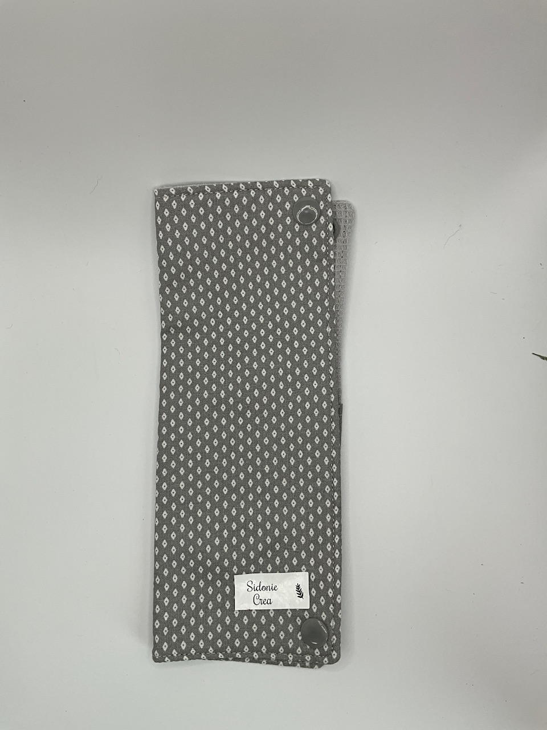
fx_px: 611
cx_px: 274
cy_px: 365
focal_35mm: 29
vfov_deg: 61.7
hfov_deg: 48.2
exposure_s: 1/391
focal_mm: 3
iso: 25
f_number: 1.8
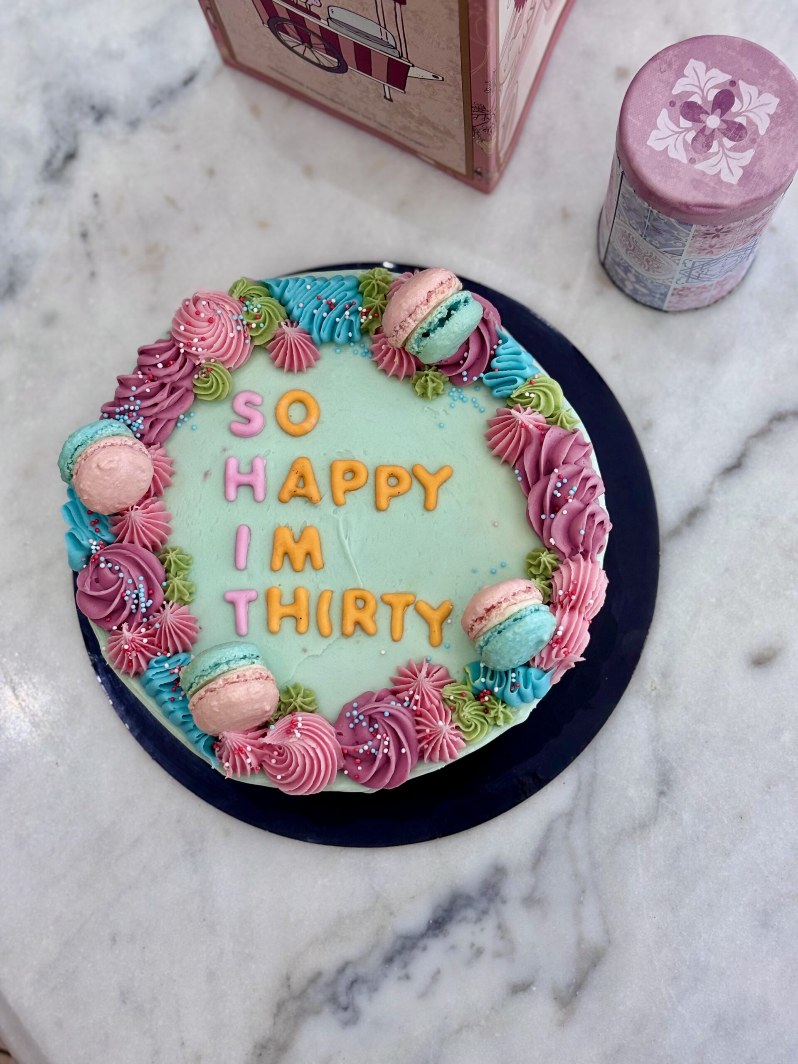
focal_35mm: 52
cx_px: 399
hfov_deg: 28.0
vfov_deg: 36.8
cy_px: 532
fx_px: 1598
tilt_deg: -80.0
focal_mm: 5.96
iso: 32
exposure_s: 1/50
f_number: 1.6
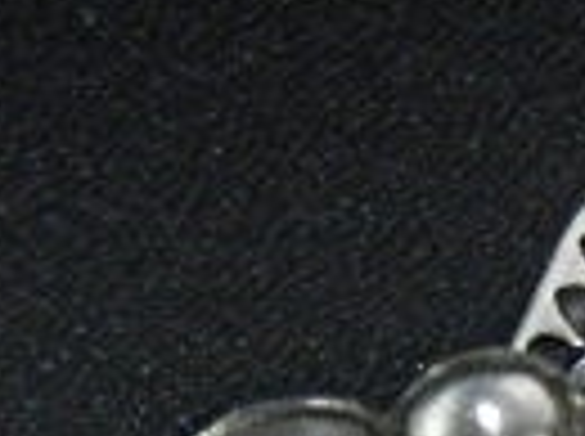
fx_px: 5651
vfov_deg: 4.4
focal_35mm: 335
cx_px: 684
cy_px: 688
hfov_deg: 5.9
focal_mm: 12.2
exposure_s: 1/30
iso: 800
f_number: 8.2
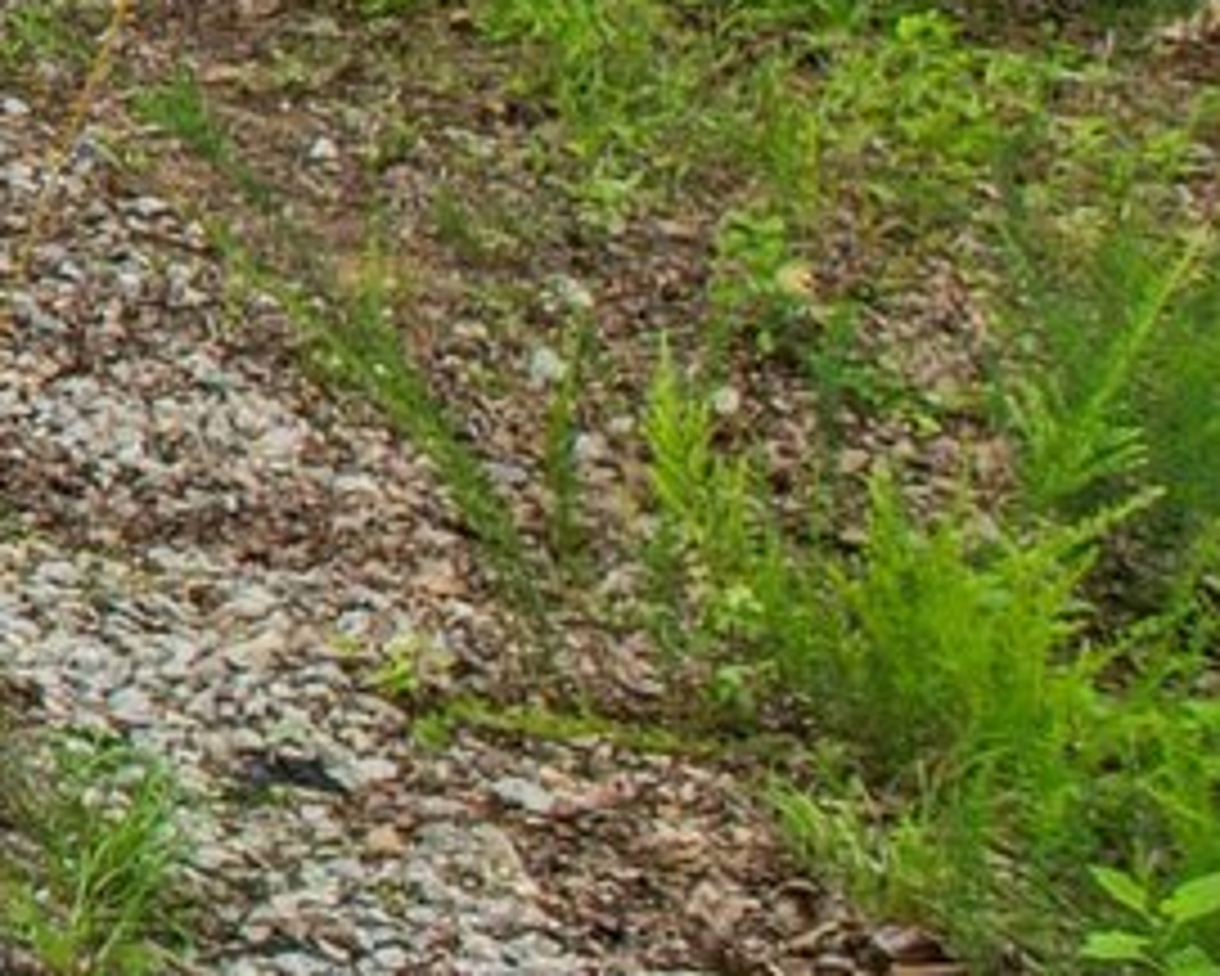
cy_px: -848
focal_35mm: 156
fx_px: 5635
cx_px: -3277
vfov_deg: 9.4
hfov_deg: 8.4
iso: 100
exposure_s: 1/730
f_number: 2.8
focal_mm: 8.4
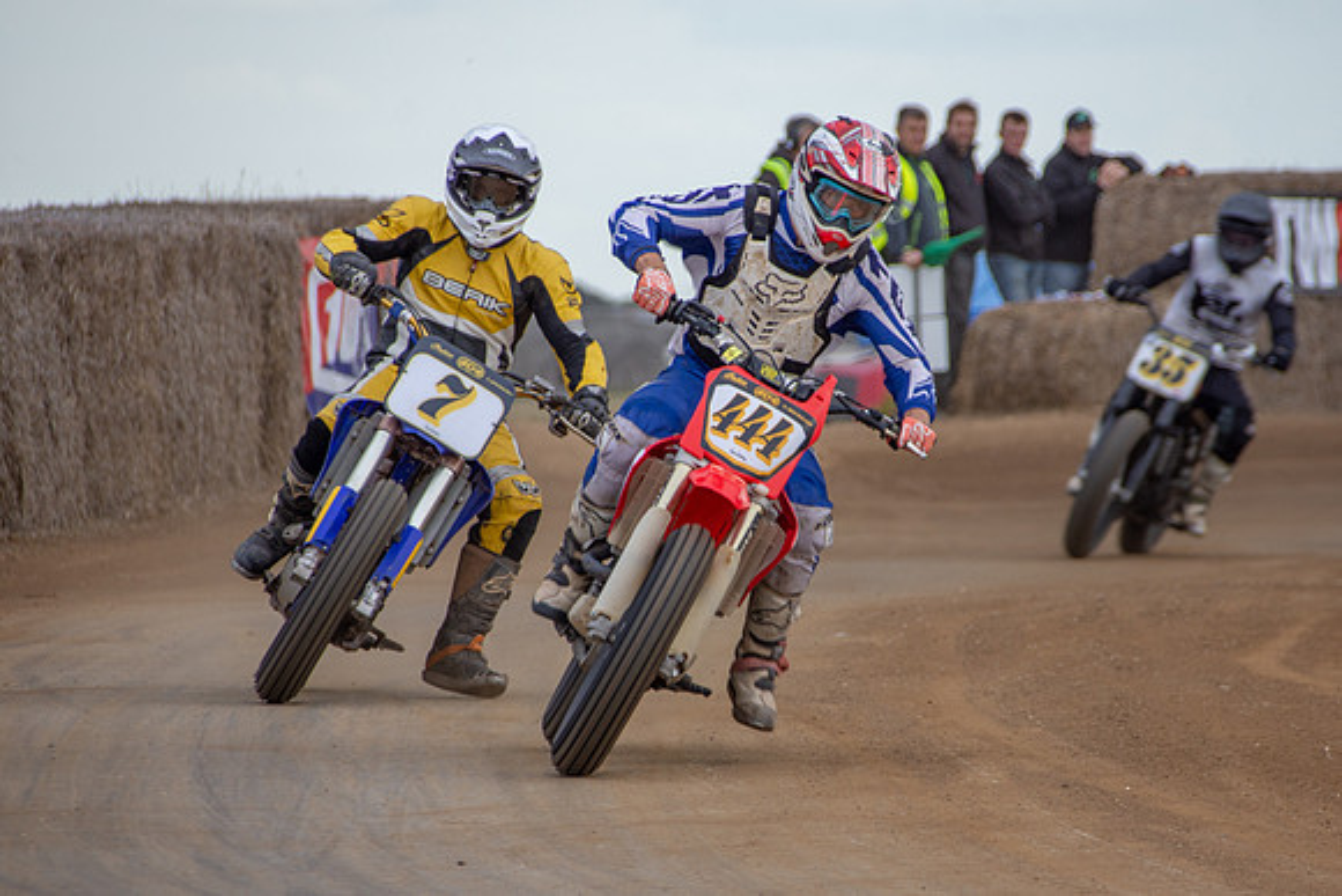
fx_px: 18342
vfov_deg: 2.8
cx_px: 779
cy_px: 520
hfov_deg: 4.2
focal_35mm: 492
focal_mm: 260
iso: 160
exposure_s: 1/200
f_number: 8
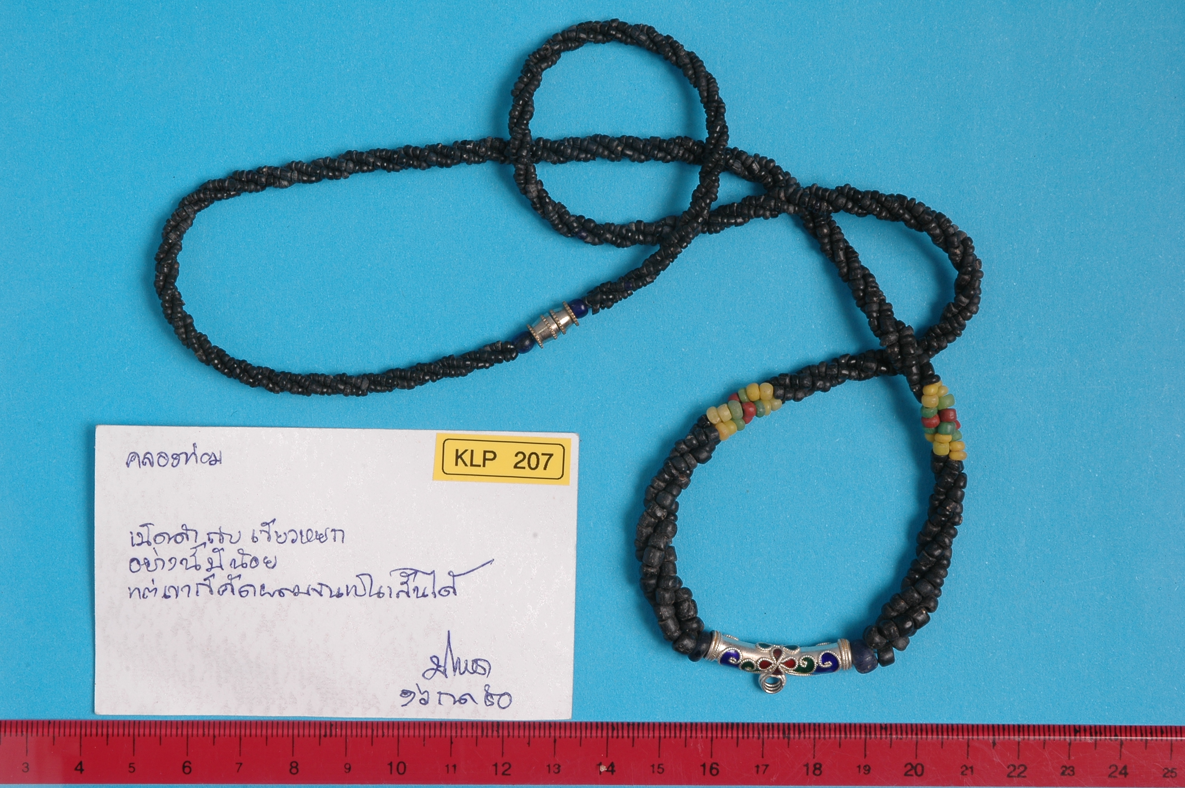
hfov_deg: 26.0
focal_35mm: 78
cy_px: 394
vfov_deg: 17.5
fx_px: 2565
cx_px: 592
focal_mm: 52
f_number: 22
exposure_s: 1/6
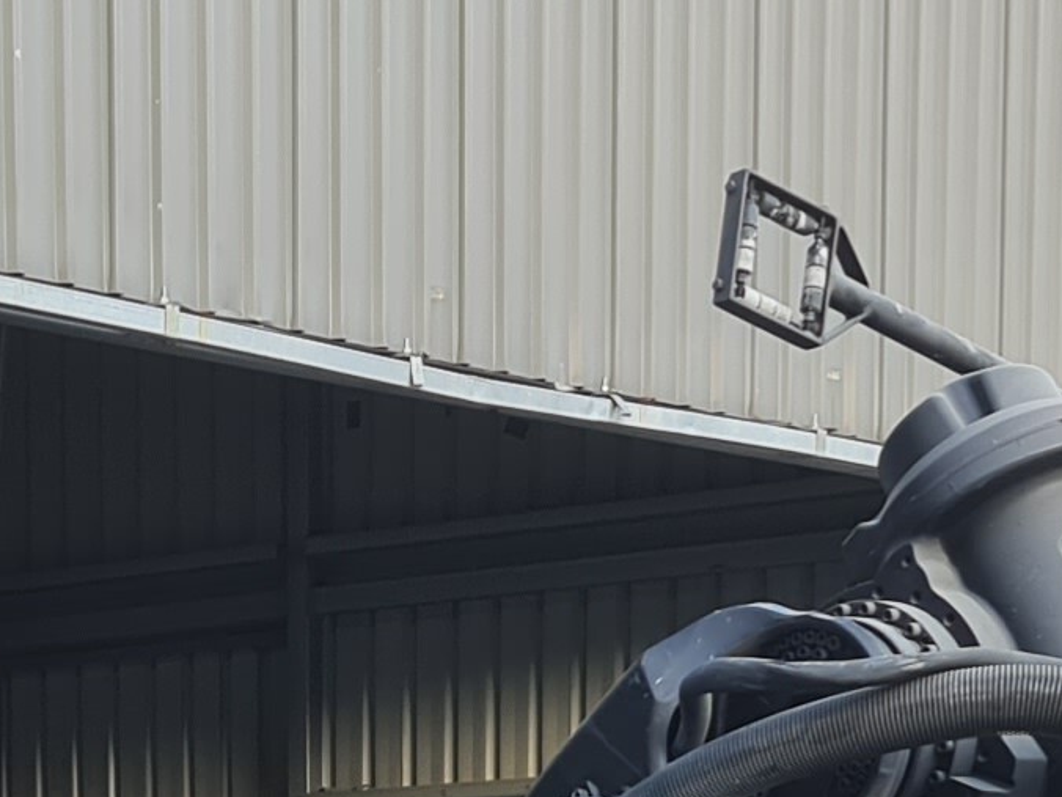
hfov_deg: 13.1
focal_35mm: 148
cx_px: -50
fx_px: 4541
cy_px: 1790
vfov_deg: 9.2
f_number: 1.8
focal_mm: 7
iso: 50
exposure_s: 1/100
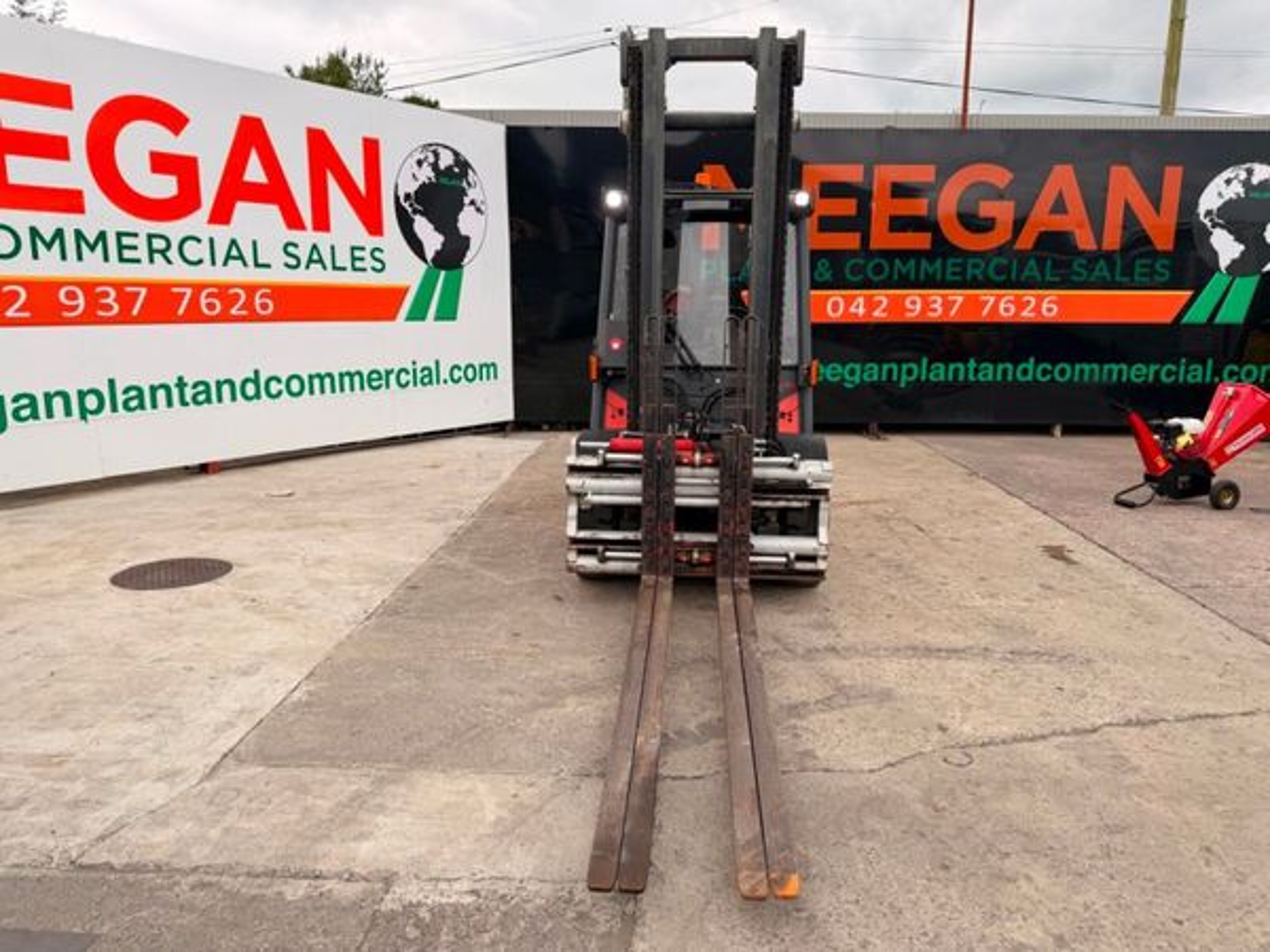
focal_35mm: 24
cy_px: 476
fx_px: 881
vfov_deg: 56.8
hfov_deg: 71.6
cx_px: 635
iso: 80
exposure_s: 1/1855
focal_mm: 6.76
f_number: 1.78
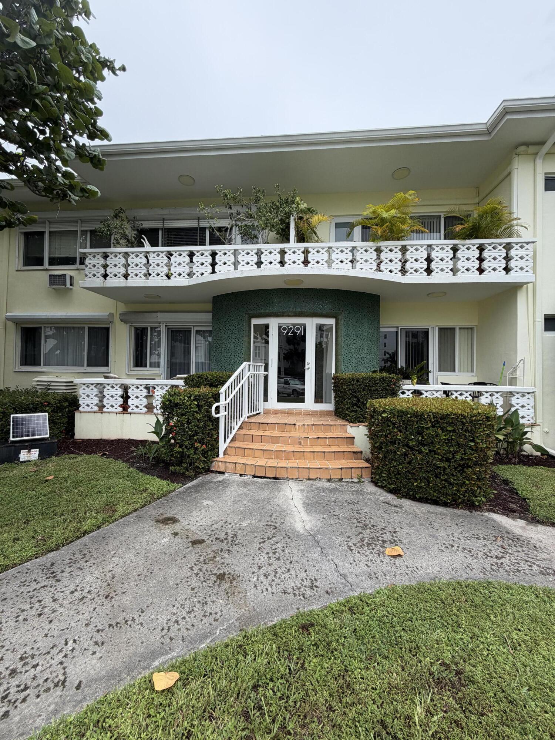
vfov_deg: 102.1
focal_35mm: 14
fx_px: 299
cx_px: 278
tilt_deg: +1.8
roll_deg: -2.3
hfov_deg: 85.7
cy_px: 370
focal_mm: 2.22
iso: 40
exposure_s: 1/607
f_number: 2.2
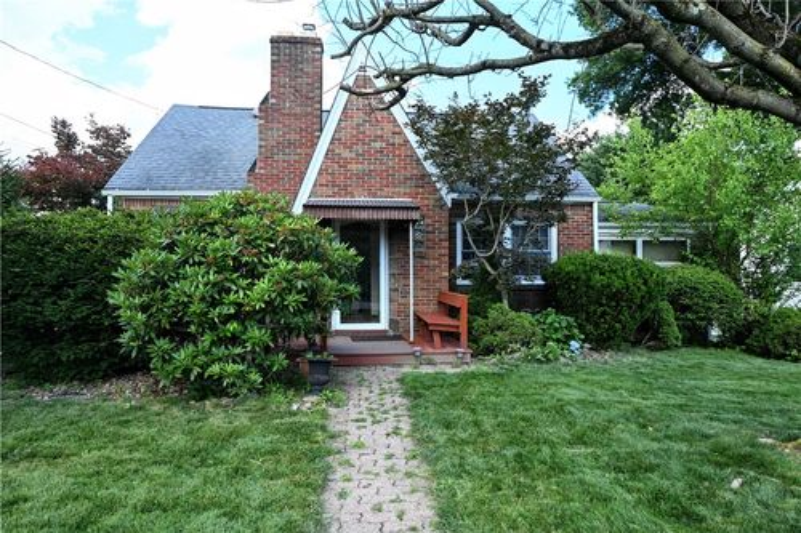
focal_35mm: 24
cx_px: 400
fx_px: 534
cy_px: 266
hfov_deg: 73.8
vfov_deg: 53.1
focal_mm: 16
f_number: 6.3
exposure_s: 1/80
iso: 100
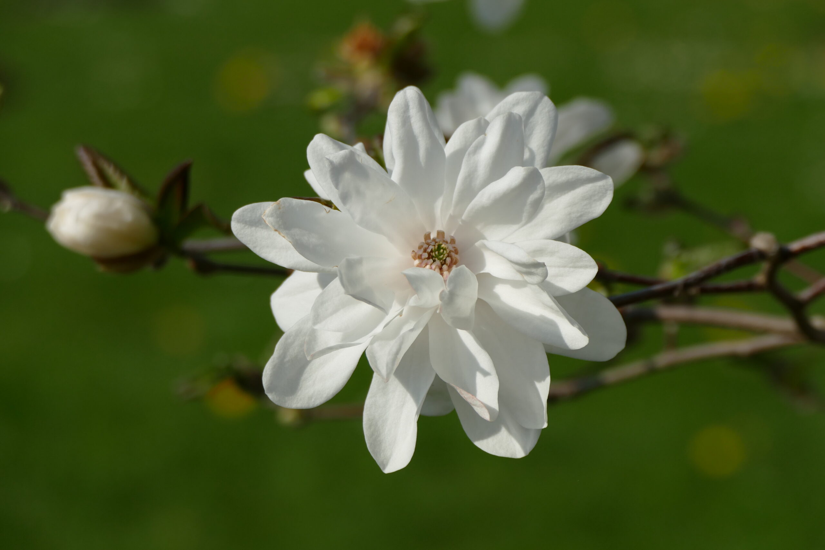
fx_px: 3896
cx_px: 412
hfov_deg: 12.1
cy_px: 275
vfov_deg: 8.1
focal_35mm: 170
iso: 125
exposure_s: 1/2500
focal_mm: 61.93
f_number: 4
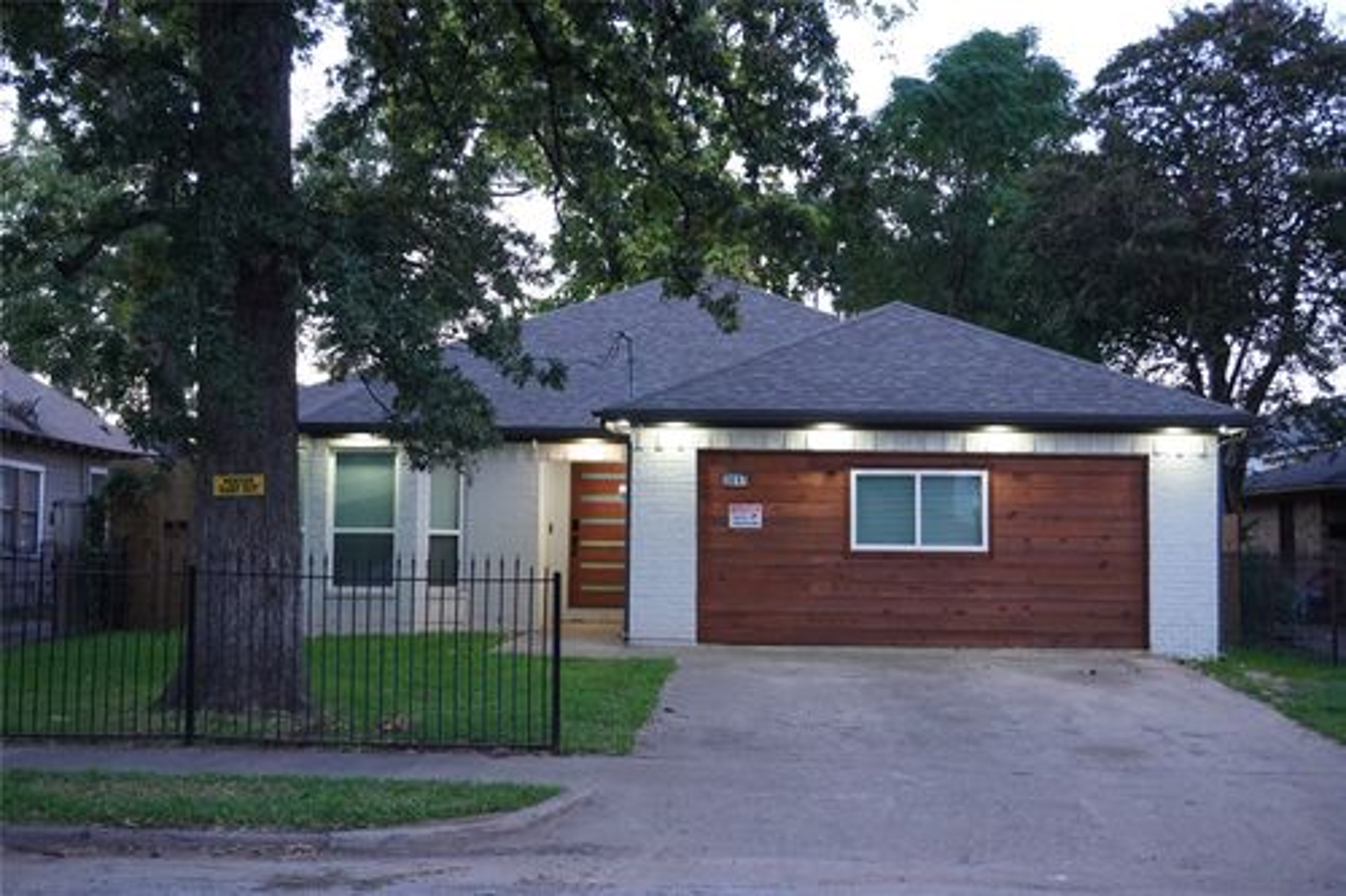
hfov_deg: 47.9
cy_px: 448
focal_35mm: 40
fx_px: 1514
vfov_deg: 33.0
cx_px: 673
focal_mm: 27
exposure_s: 1/50
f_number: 4.5
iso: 1600
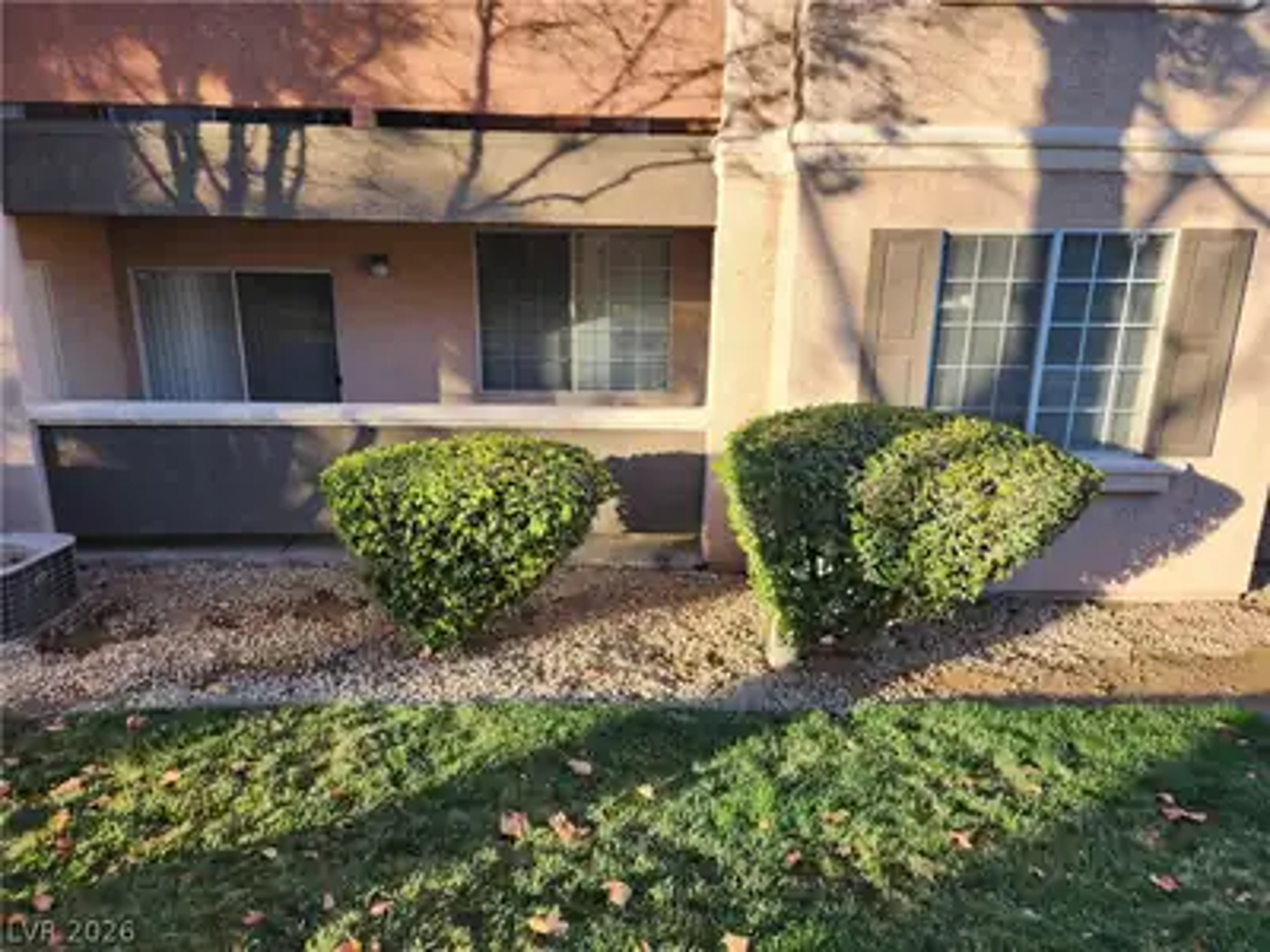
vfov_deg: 58.9
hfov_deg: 73.9
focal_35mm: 23
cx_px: 635
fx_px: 844
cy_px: 476
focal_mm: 6.4
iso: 20
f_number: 1.8
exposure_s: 1/180
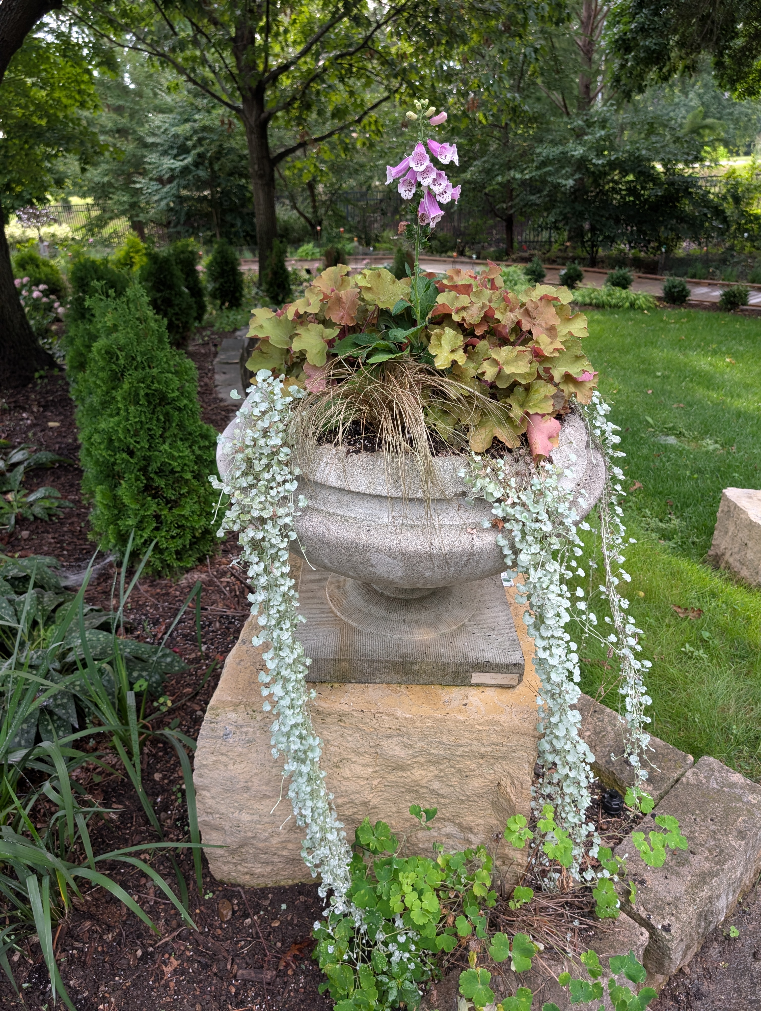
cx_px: 380
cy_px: 506
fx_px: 702
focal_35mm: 24
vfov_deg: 71.5
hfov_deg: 56.9
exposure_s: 1/163
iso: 76
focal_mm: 6.9
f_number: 1.68
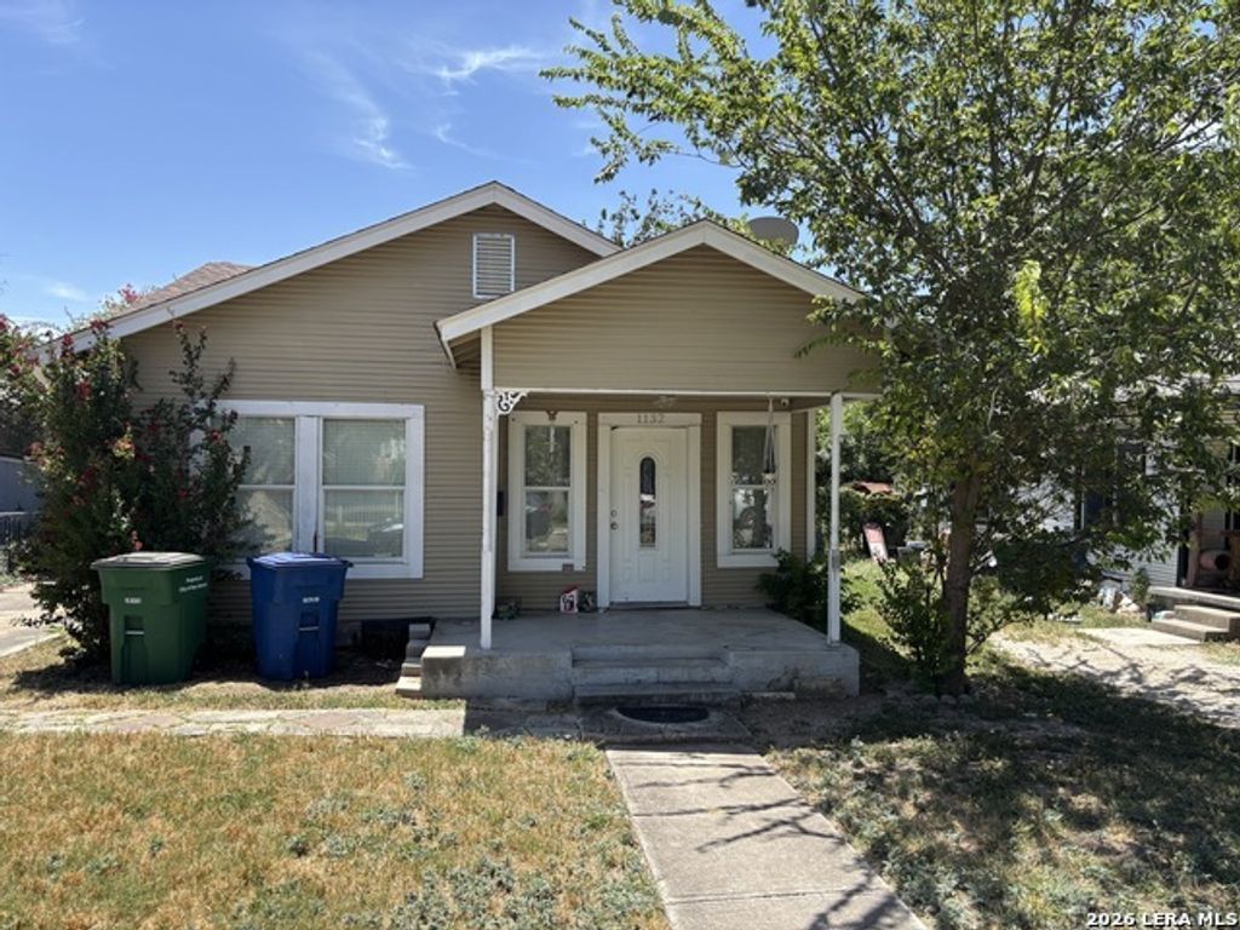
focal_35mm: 26
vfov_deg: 53.1
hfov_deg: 67.3
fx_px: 931
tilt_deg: -1.1
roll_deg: +0.2
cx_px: 620
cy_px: 465
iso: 50
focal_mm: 5.96
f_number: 1.6
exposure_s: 1/1642
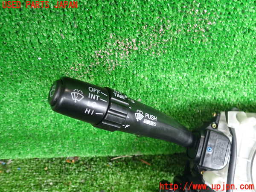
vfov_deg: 46.8
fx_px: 222
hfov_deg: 60.0
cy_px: 96
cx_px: 128
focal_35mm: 30
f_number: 2.3
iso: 200
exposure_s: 1/50
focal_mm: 5.4
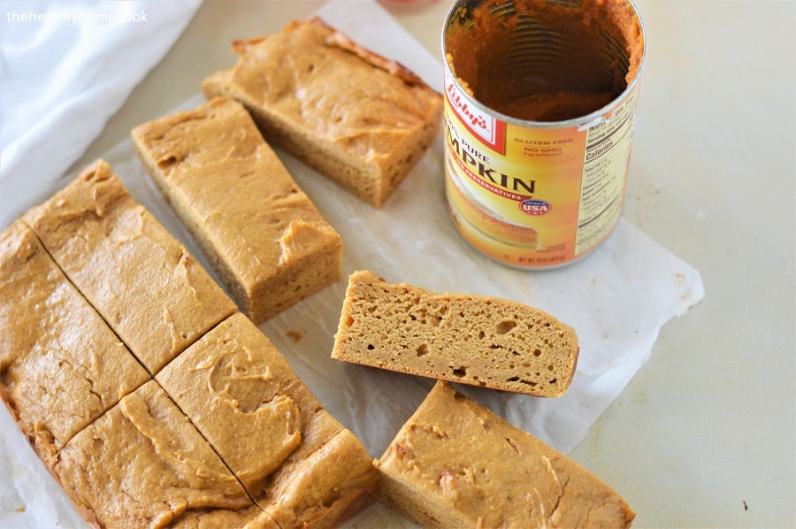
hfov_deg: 27.0
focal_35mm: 75
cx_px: 398
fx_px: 1657
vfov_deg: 18.1
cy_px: 264
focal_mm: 50
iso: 1600
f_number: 2.8
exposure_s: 1/500
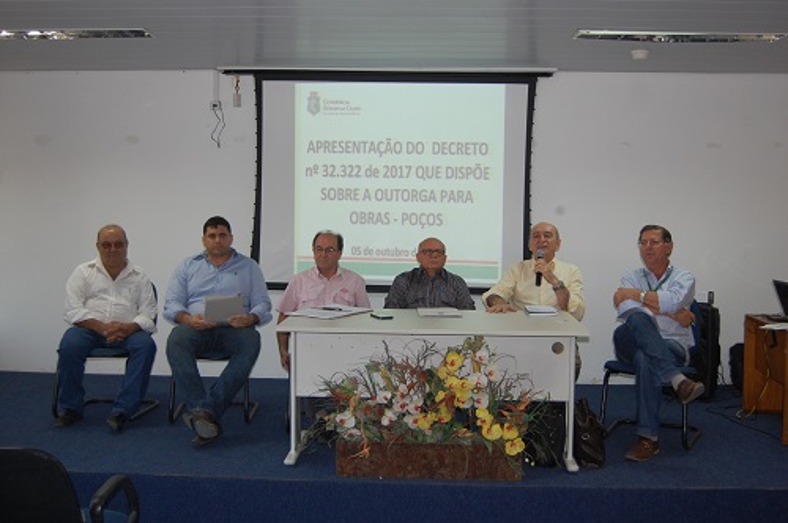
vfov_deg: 34.1
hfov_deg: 49.6
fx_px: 853
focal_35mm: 39
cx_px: 394
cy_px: 262
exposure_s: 1/60
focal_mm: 26
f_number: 4
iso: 400
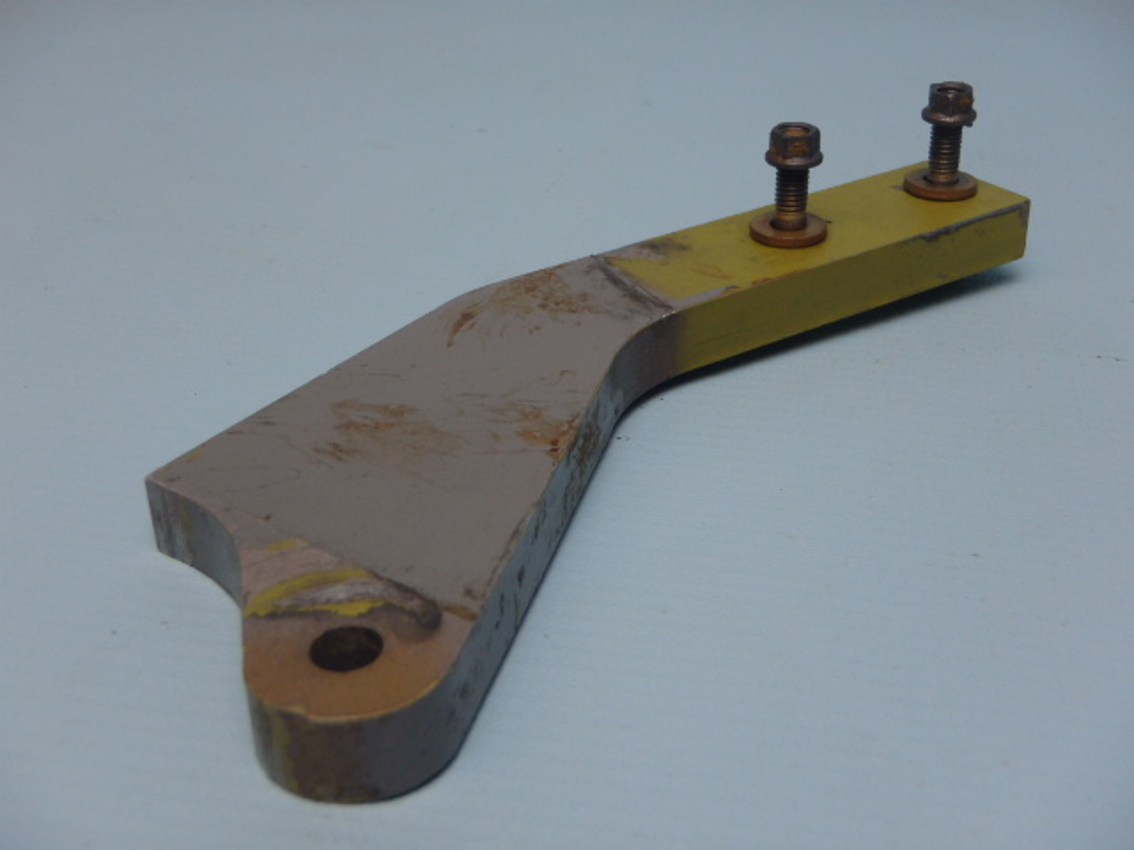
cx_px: 567
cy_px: 425
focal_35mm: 46
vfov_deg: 31.5
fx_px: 1507
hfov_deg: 41.2
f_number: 4.9
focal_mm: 8.3
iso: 200
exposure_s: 1/60
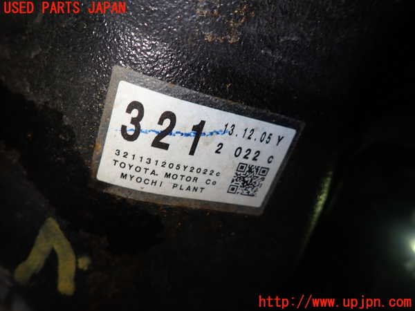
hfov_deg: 69.4
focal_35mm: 25
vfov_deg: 54.9
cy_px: 156
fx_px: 300
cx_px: 208
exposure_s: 1/60
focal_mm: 4.5
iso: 125
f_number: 2
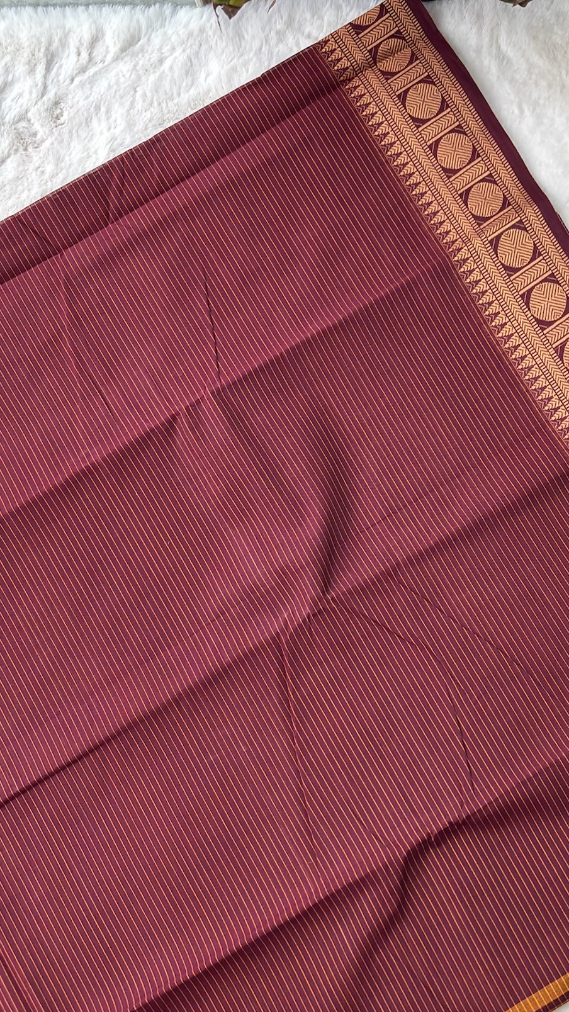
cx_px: 412
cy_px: 475
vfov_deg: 31.0
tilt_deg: -73.9
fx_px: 1825
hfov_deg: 17.6
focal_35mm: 68
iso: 50
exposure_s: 1/121
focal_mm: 5.96
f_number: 1.6
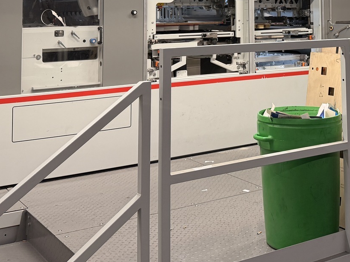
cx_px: 262
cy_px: -29
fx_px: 607
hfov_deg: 31.6
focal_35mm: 60
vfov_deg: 22.9
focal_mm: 6.76
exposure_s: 1/100
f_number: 1.78
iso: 125
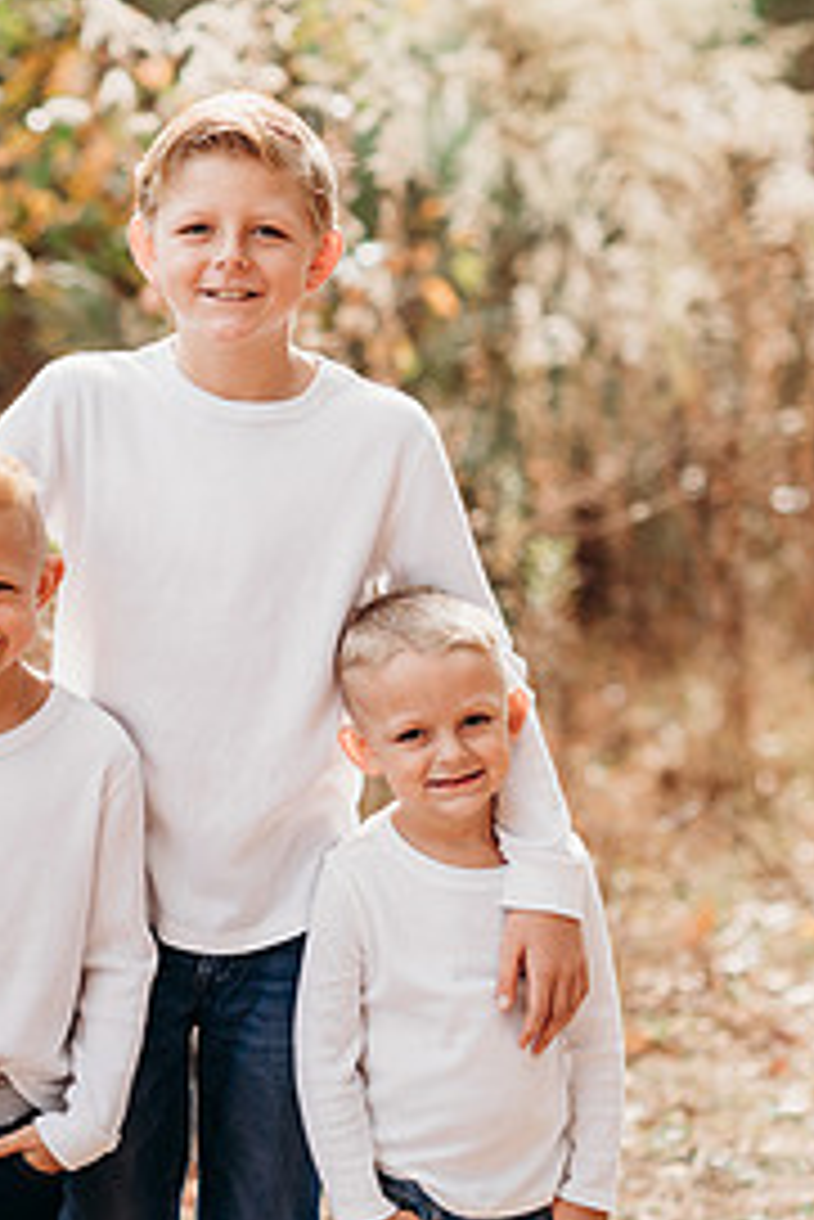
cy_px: 590
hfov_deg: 9.7
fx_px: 4776
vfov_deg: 14.5
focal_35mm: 141
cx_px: 184
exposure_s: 1/1000
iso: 100
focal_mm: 85
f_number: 2.2
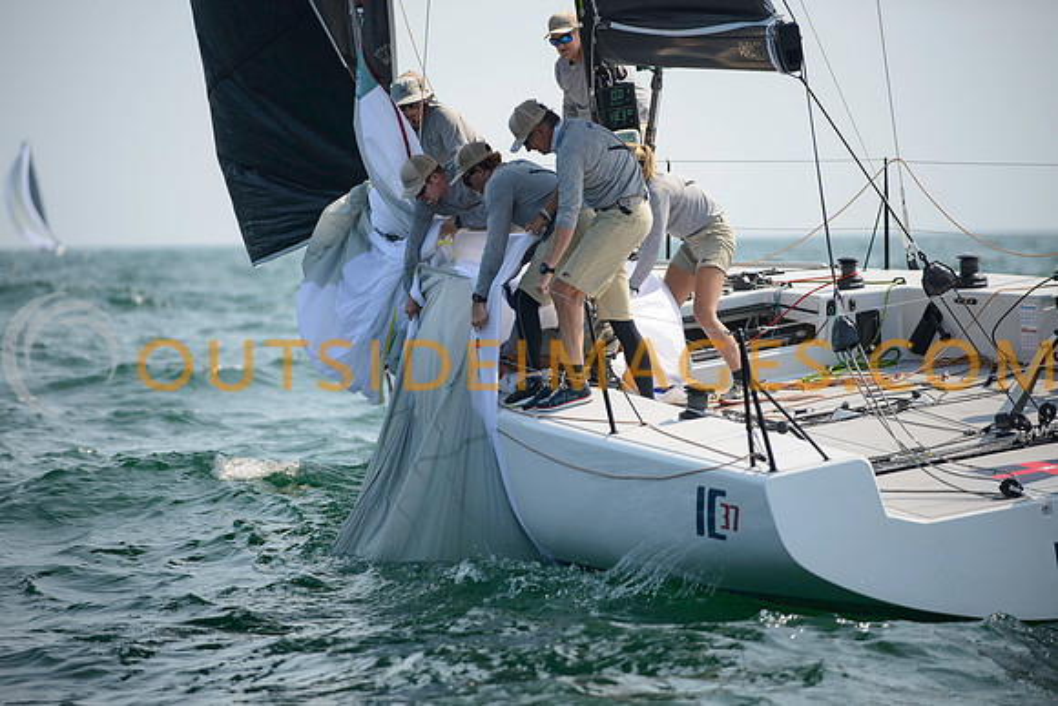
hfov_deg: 11.0
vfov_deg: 7.4
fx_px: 5485
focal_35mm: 187
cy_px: 353
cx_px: 529
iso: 250
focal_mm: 175
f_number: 2.8
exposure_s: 1/4000
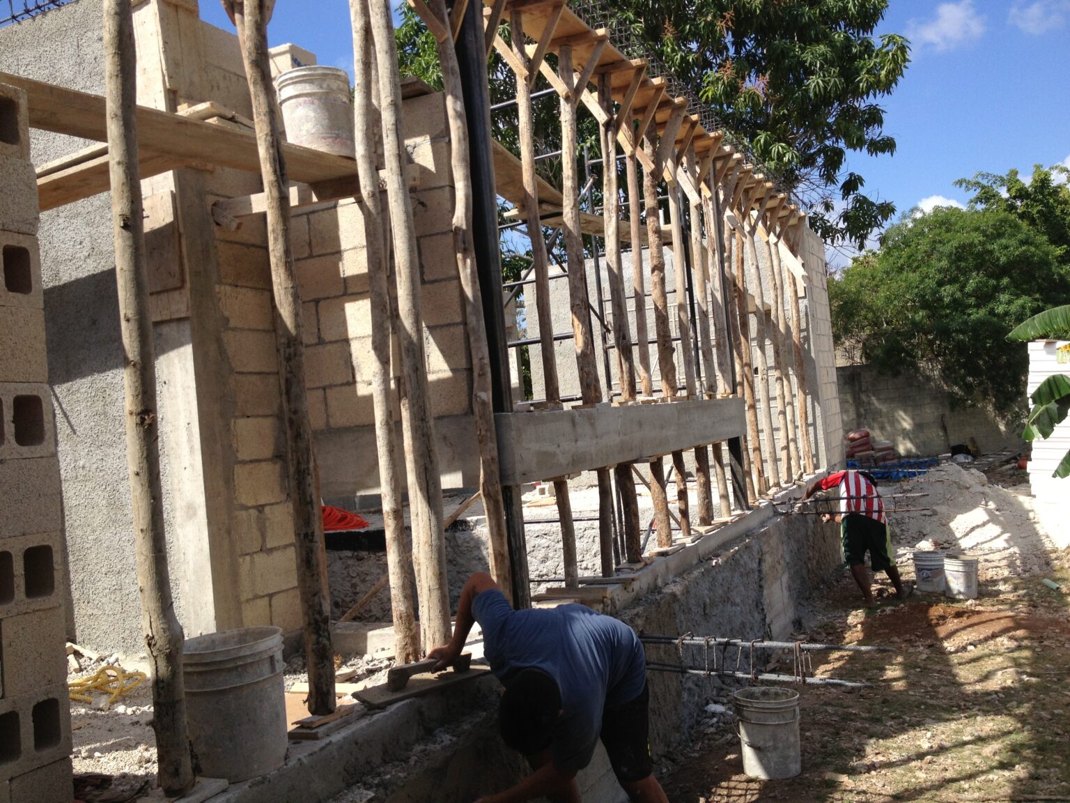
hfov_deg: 52.6
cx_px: 535
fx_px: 1082
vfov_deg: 40.7
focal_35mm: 35
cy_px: 402
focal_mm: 4.28
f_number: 2.4
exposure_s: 1/1672
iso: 50
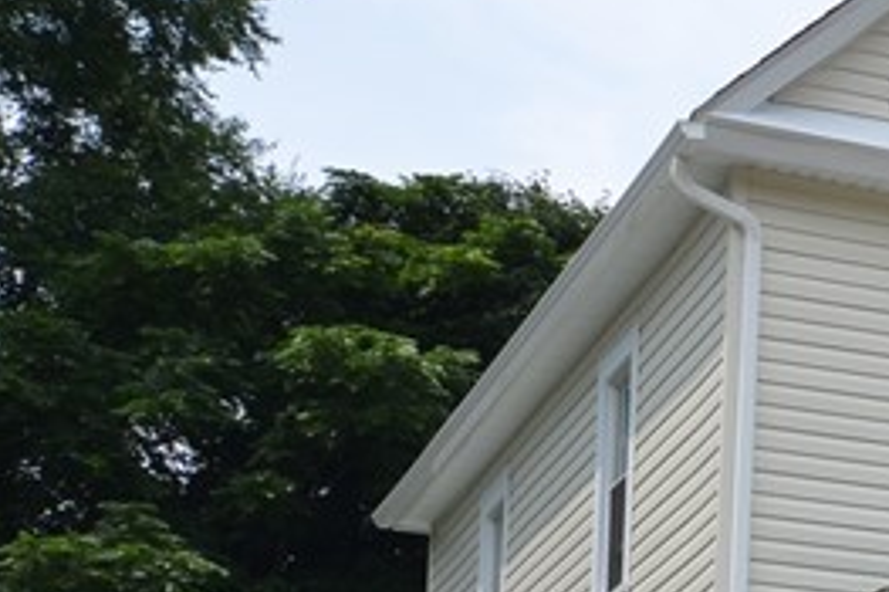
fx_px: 3060
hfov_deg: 14.6
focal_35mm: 124
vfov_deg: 10.7
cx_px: 1563
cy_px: 844
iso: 140
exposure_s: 1/250
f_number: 8
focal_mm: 20
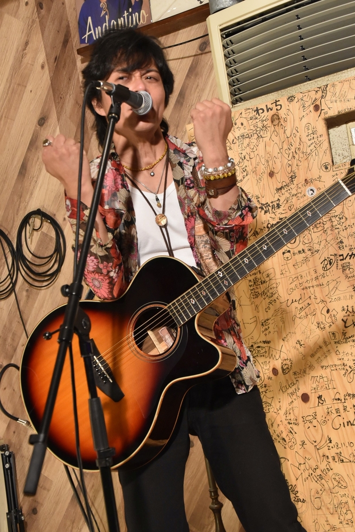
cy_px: 266
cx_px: 178
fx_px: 842
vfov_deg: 35.0
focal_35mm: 57
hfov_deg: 23.8
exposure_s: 1/60
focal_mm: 38
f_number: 4.5
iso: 1800
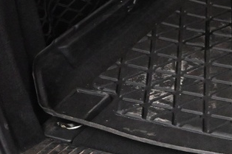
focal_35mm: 159
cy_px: -43
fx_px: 1023
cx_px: 460
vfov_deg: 8.5
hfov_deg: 11.6
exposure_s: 1/80
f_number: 4.5
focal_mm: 20.5
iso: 3200
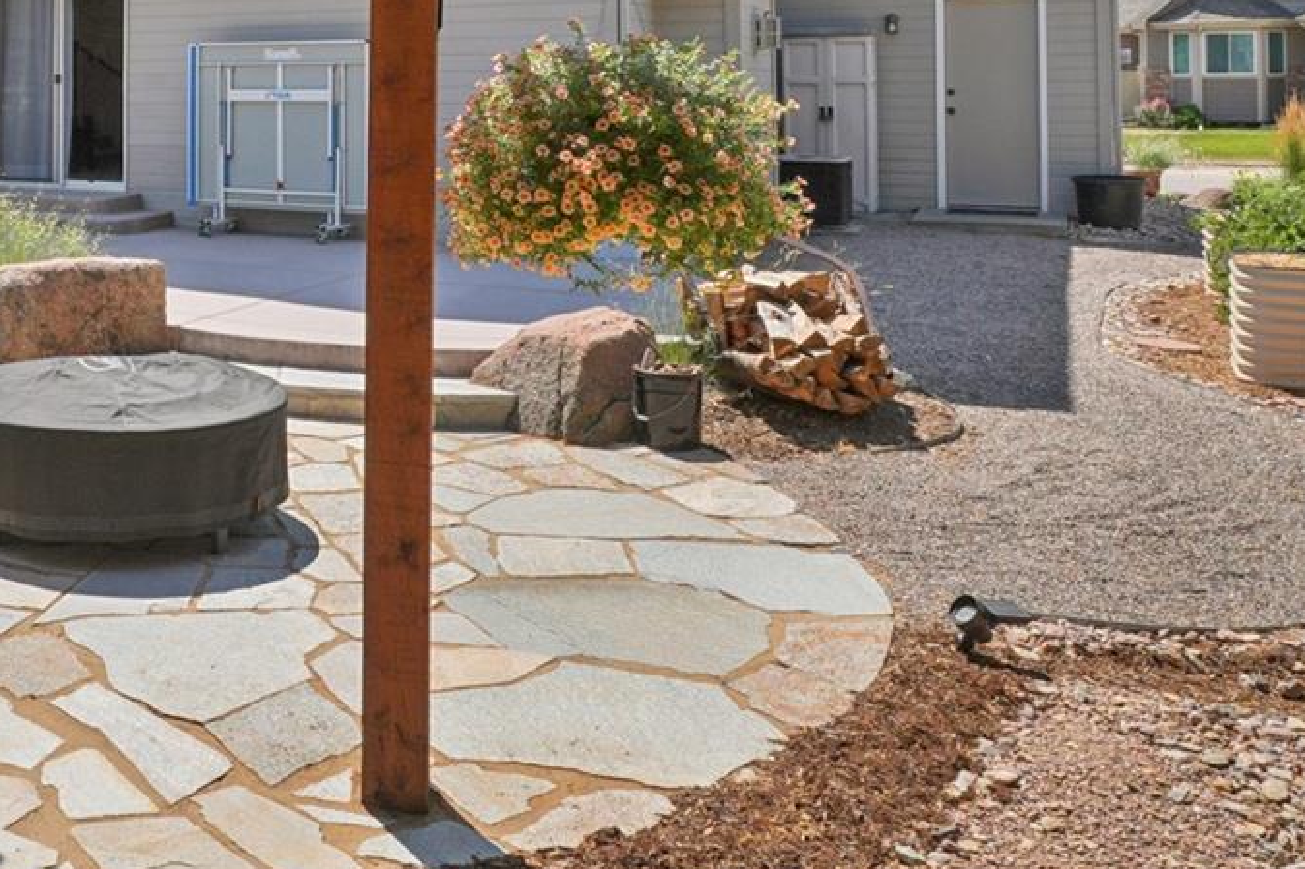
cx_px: -37
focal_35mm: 39
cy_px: 2
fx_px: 1420
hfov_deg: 41.9
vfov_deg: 31.5
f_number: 8
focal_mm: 11
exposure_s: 1/500
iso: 100
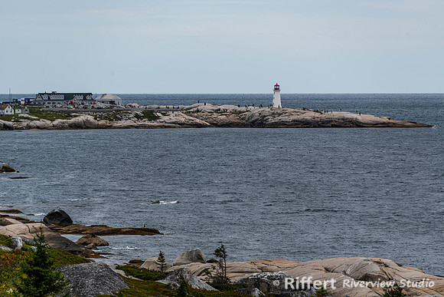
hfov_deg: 6.8
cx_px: 222
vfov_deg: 4.5
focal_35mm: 304
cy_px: 148
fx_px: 3750
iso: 80
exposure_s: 1/200
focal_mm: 300
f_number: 8
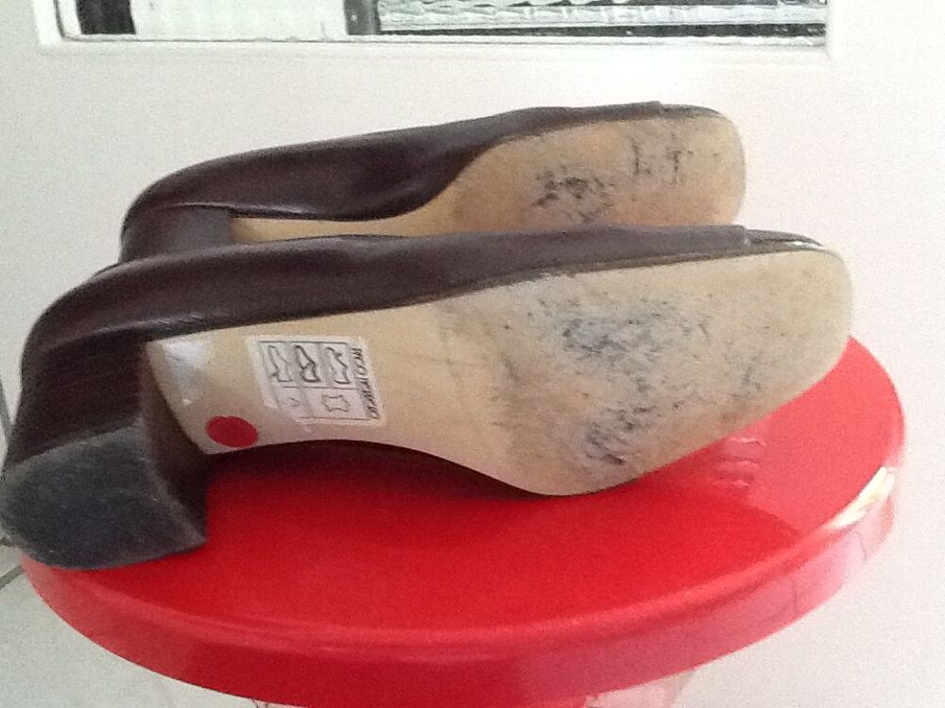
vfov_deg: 32.9
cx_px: 472
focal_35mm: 44
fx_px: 1201
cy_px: 354
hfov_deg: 42.9
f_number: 2.4
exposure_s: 1/24
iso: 320
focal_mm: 2.03
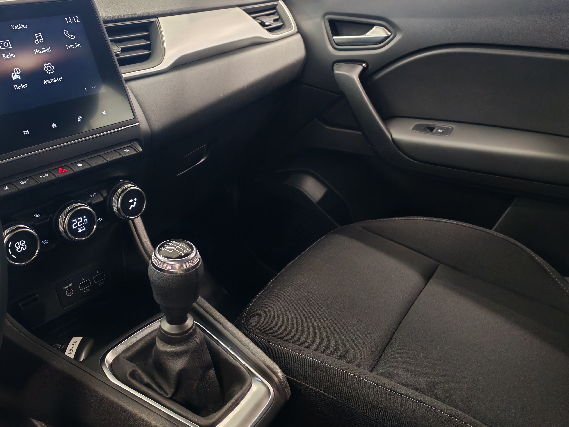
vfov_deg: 41.8
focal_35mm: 34
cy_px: 207
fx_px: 559
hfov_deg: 53.9
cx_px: 266
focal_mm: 6.12
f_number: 1.9
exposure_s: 1/50
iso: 1000
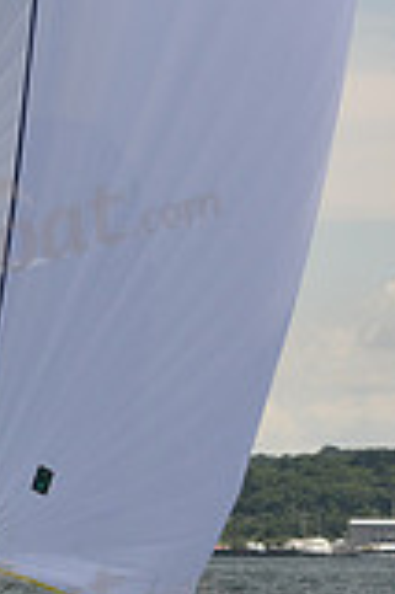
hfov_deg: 5.3
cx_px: -487
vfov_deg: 8.2
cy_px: 500
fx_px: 4156
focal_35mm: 252
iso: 320
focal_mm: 70
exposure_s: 1/1250
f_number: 6.3
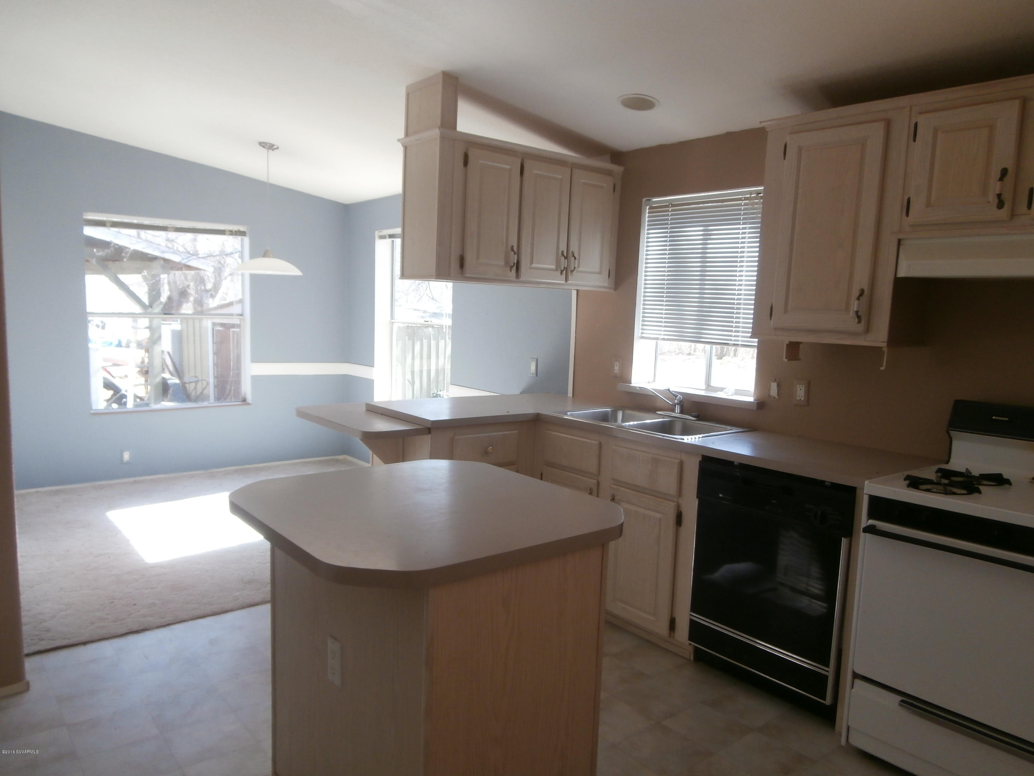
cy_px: 388
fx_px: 717
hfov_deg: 71.6
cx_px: 517
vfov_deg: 56.8
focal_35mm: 24
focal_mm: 4.2
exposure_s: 1/60
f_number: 3
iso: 125
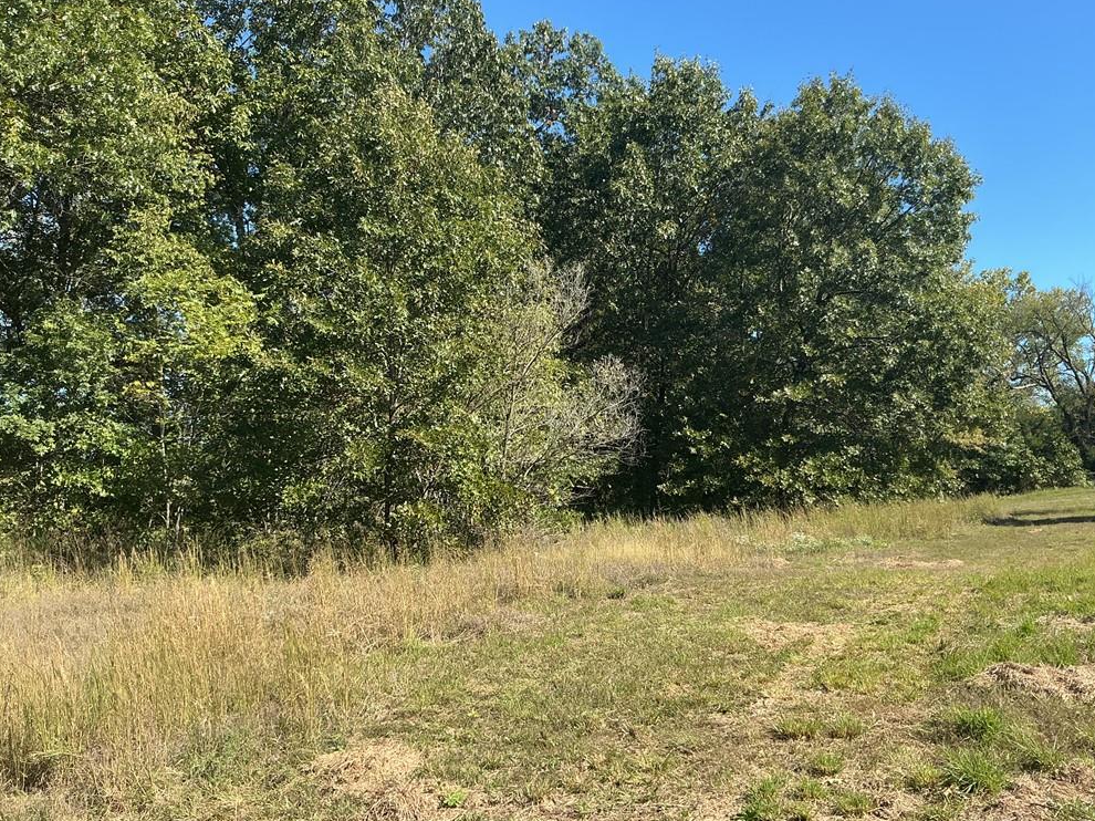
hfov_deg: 60.0
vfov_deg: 46.8
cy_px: 398
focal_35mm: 30
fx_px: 949
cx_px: 562
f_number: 1.8
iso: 25
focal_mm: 3
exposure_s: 1/749
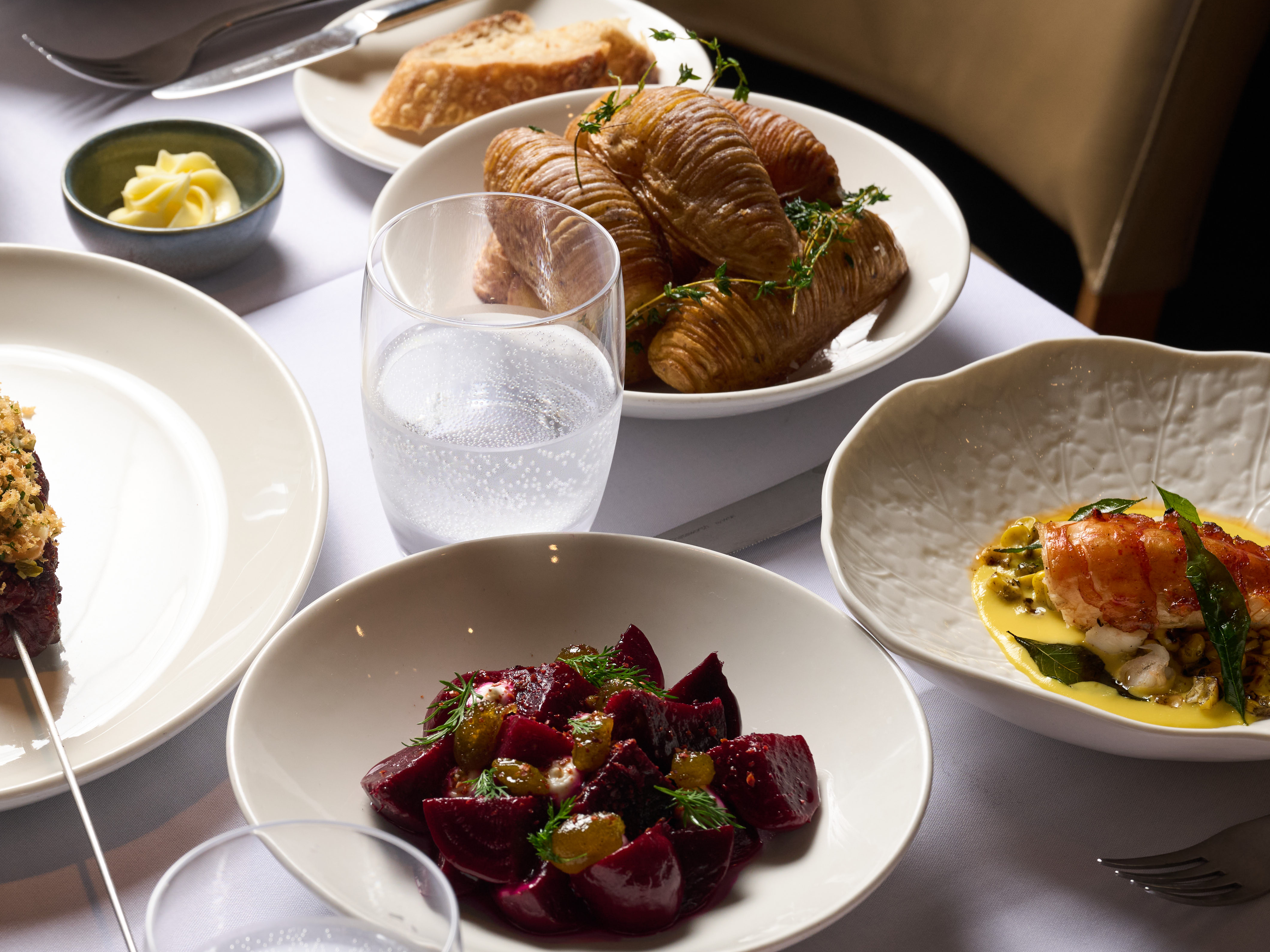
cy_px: 717
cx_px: 399
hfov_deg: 18.0
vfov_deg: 13.5
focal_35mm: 109
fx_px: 3999
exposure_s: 1/125
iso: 200
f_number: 7.1
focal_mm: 58
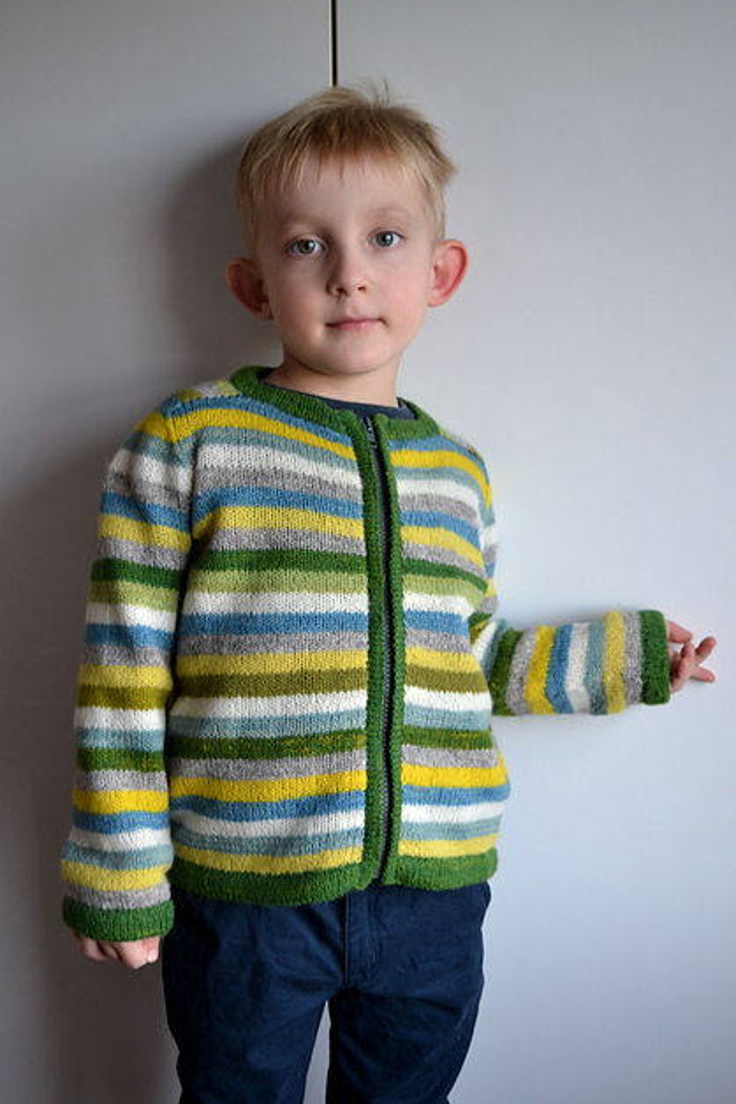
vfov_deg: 40.3
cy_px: 558
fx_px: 1503
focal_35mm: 49
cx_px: 362
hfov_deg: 27.5
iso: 400
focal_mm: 32
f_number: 4.5
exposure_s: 1/20
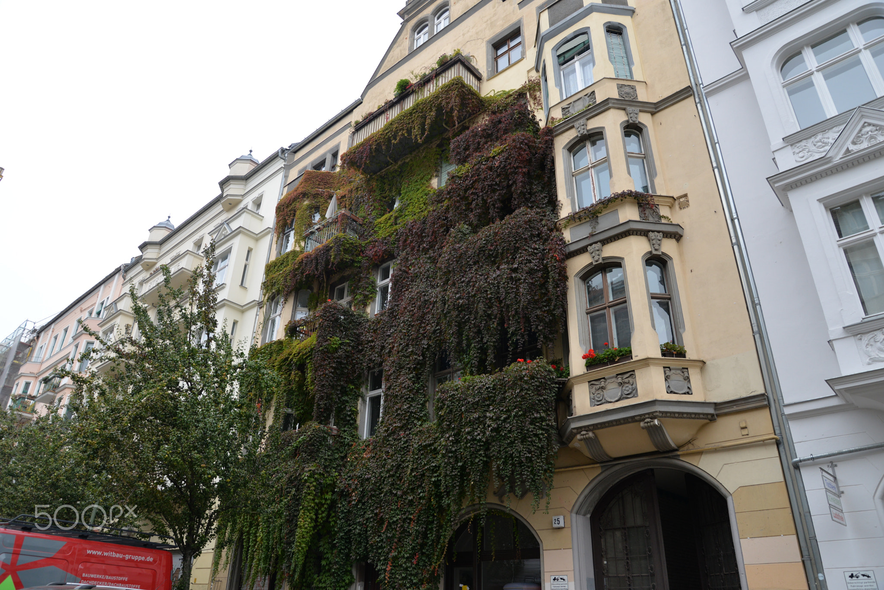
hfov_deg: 73.7
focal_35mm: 24
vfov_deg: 53.2
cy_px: 295
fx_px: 590
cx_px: 442
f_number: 5.6
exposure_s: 1/125
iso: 400
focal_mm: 24
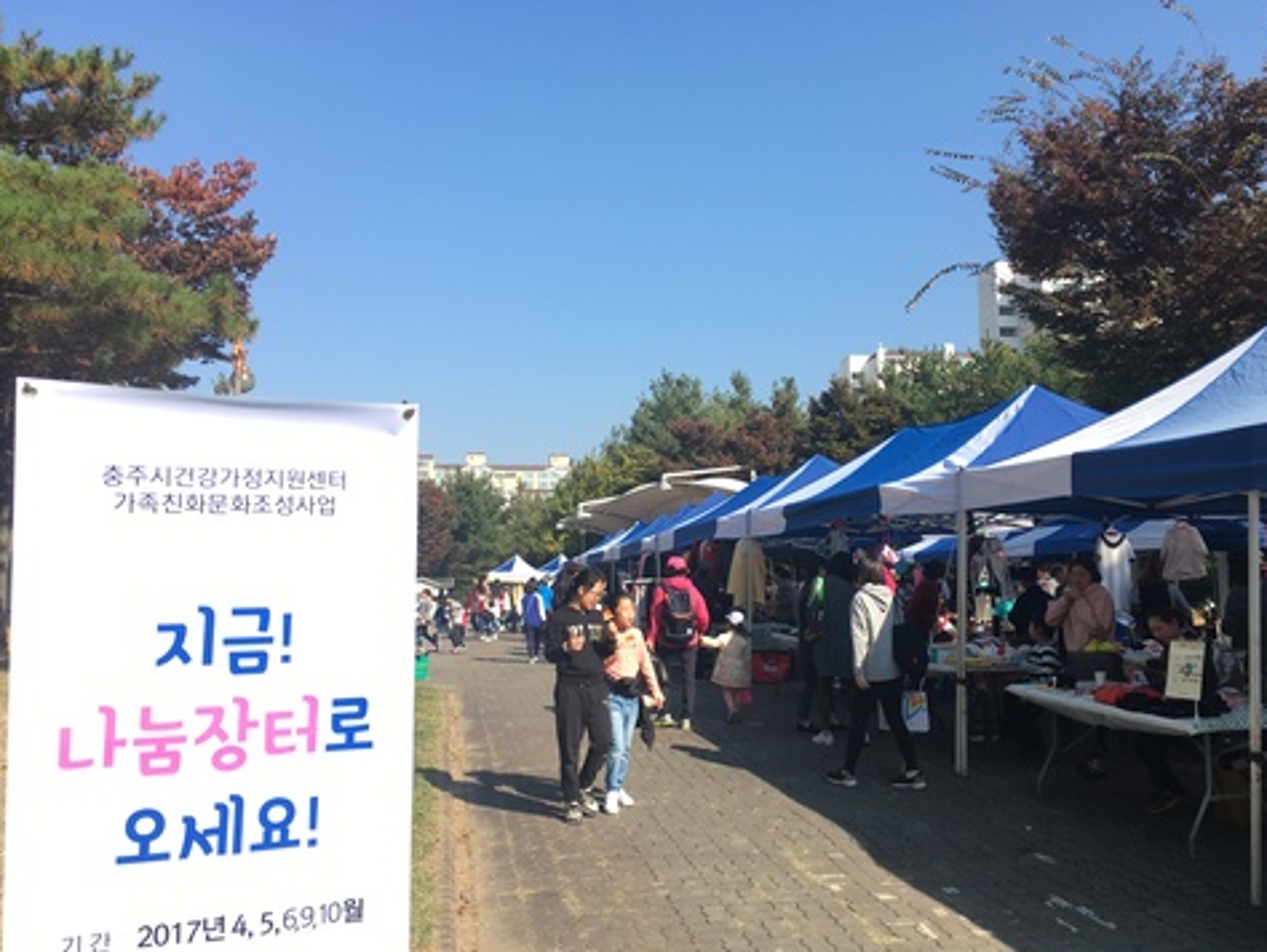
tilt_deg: +5.8
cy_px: 481
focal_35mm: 30
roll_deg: +0.5
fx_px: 1099
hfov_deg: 59.9
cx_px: 652
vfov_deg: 46.8
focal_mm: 4.15
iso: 25
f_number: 2.2
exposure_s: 1/718
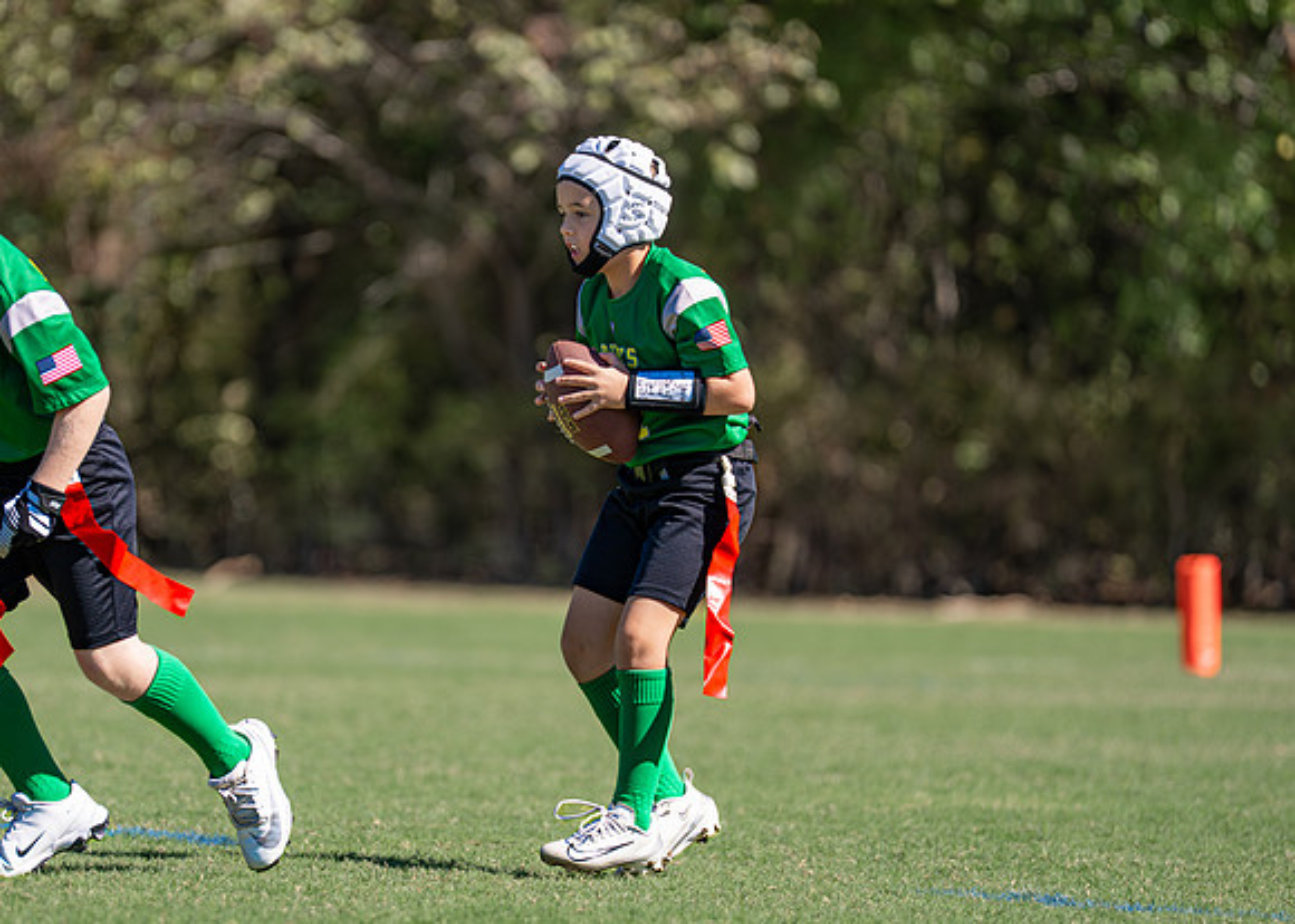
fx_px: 10417
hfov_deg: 7.1
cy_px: 504
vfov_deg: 5.1
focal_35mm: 283
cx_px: 456
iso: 200
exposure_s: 1/3200
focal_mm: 200
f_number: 2.8
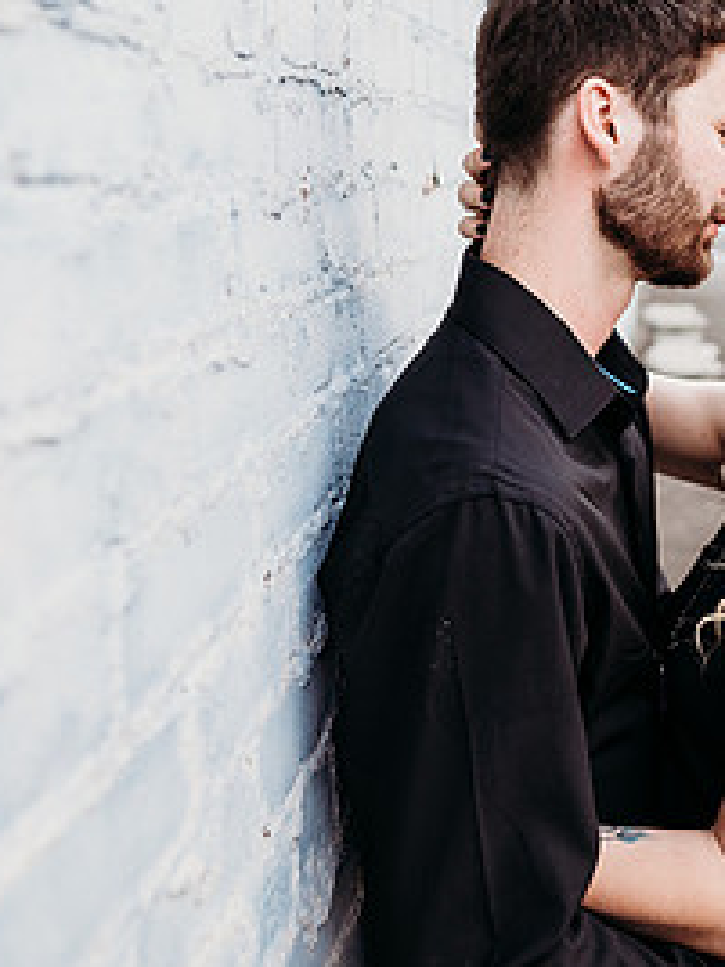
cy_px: 323
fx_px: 1396
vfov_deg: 37.8
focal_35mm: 50
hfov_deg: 28.4
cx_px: 588
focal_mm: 24
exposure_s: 1/640
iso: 250
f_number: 2.8
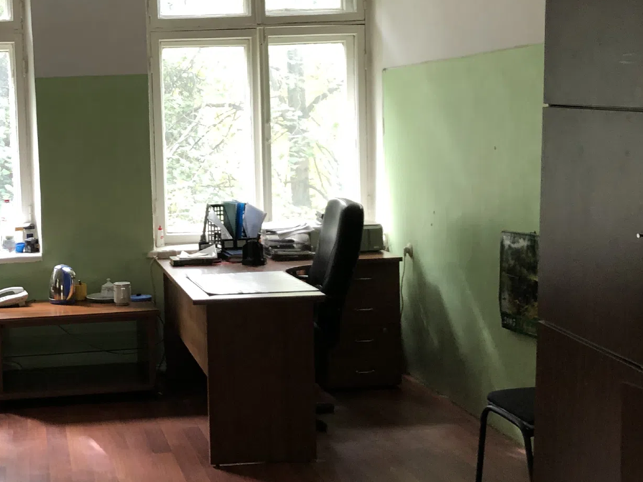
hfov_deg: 33.8
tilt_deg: -3.2
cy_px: 183
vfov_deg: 26.5
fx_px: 1021
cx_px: 117
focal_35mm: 55
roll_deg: +2.7
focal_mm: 4
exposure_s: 1/17
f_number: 1.8
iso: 50
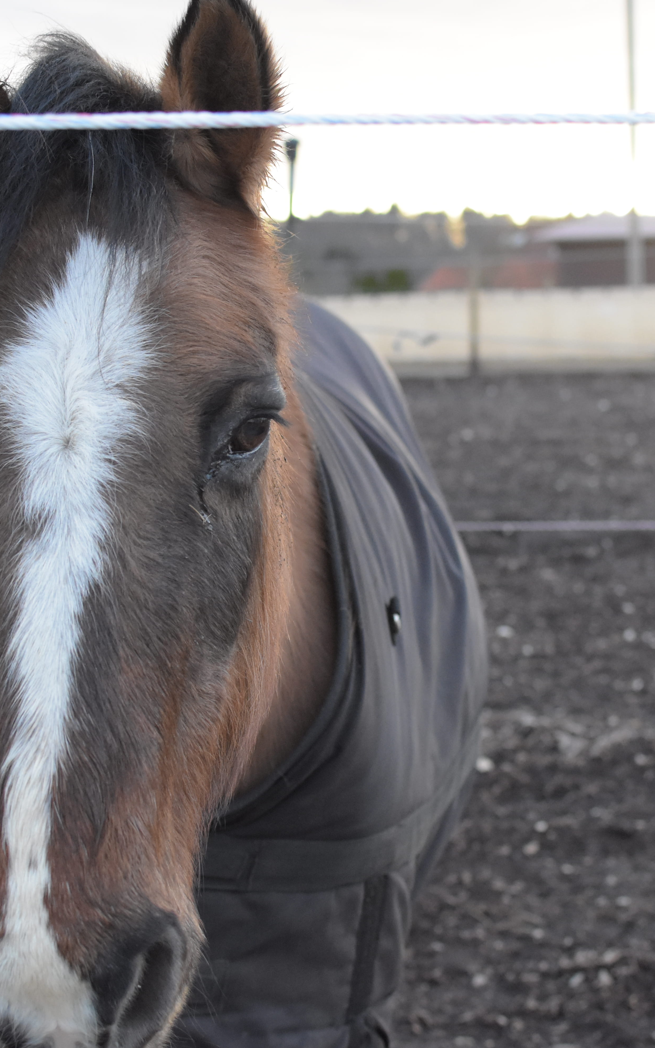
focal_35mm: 81
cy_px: 525
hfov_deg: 16.2
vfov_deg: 25.6
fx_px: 2307
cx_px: 367
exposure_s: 1/800
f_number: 4
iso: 2200
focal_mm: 35
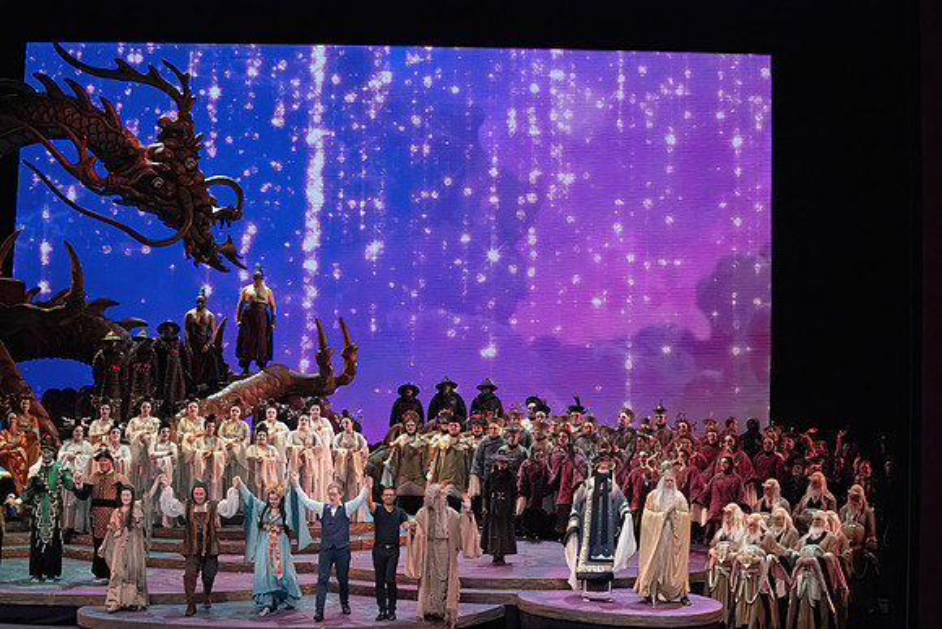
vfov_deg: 19.5
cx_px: 471
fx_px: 1832
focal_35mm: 70
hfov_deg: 28.8
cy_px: 314
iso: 20000
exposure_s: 1/1000
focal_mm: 70
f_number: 10
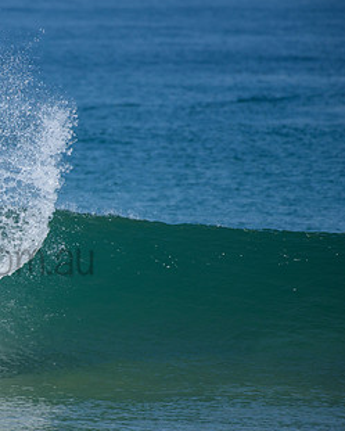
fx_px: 11175
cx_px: -53
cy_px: 243
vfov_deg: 2.2
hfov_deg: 1.8
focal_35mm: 876
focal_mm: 500
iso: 180
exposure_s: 1/2000
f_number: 5.6
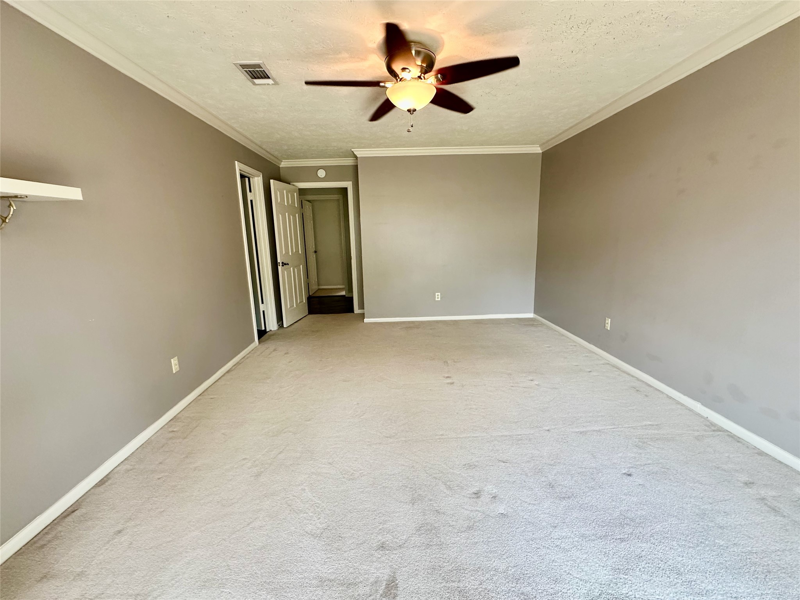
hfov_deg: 102.1
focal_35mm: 14
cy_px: 300
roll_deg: +4.3
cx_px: 400
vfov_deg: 85.7
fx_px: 323
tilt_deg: -11.3
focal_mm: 2.22
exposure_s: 1/60
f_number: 2.2
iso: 200
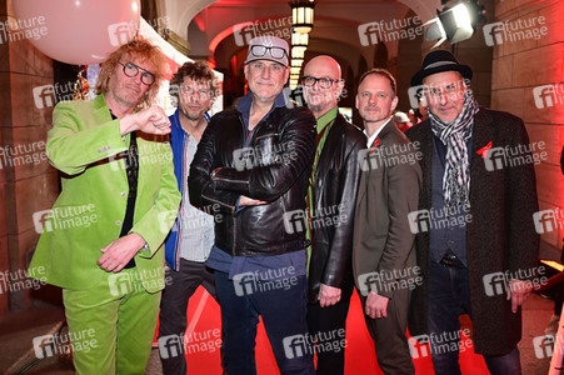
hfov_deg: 69.4
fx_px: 407
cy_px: 188
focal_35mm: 26
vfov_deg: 49.5
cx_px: 282
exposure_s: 1/200
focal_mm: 26
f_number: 4
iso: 1250
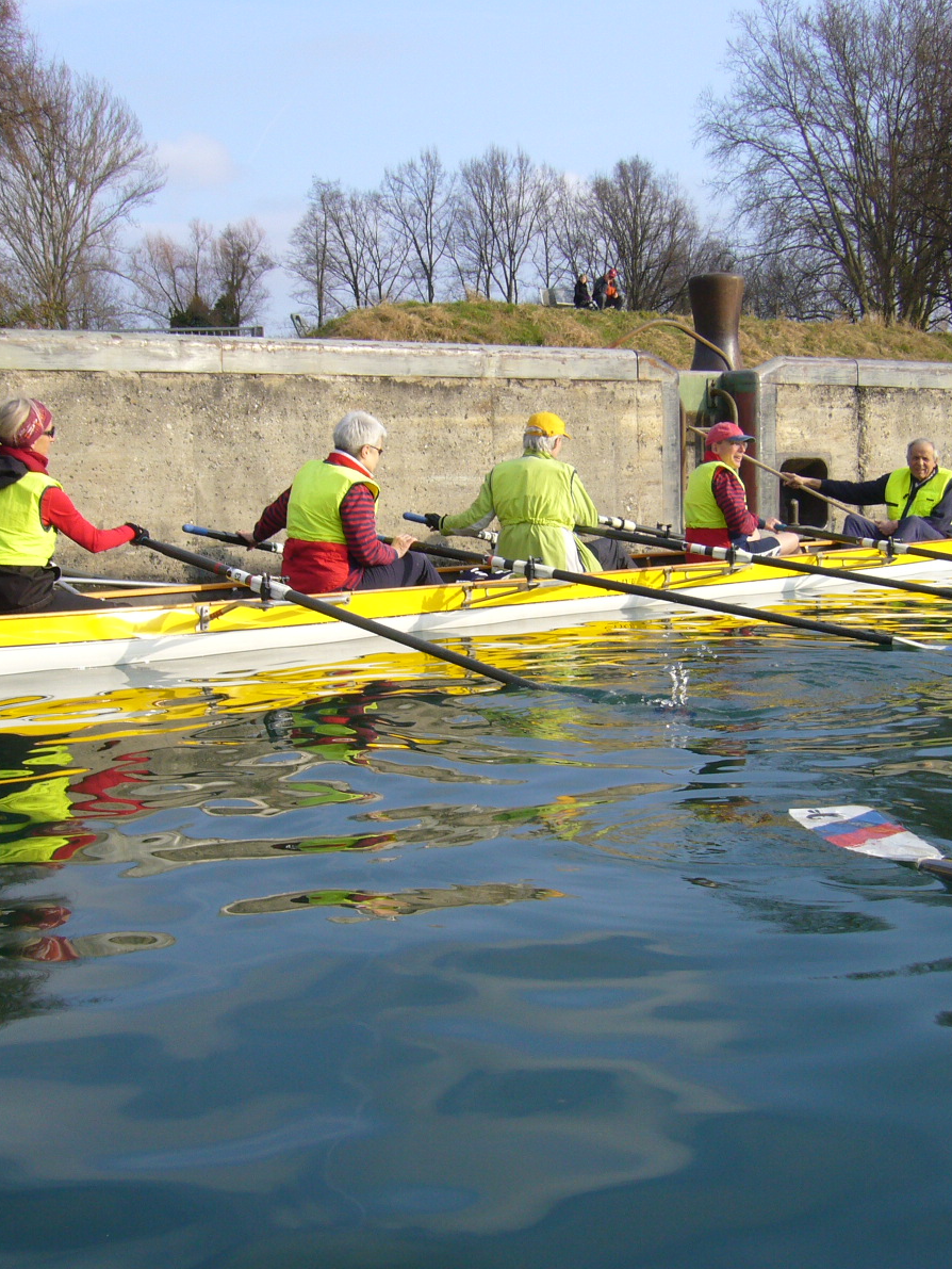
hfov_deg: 30.9
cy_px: 638
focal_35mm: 47
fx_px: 1723
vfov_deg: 40.4
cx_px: 506
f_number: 5.6
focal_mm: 5.8
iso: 80
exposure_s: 1/250
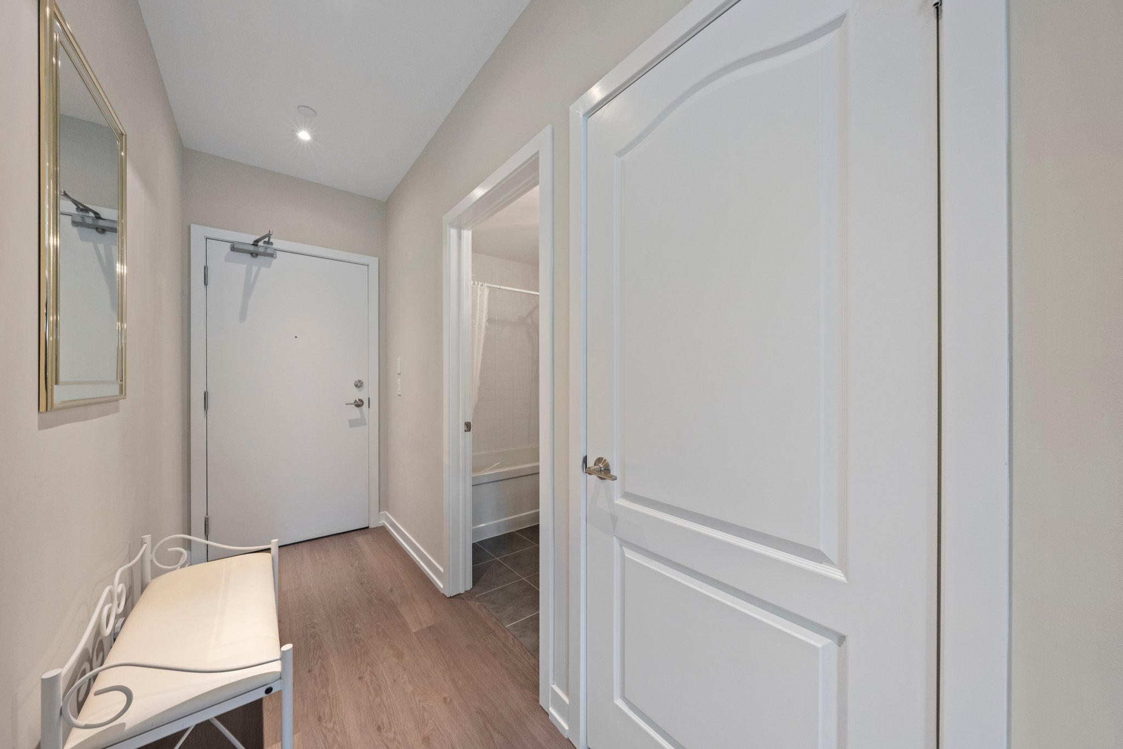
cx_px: 562
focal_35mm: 12
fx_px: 374
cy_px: 374
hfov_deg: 112.6
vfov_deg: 90.0
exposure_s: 1/25
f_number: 9
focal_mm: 12
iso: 5000
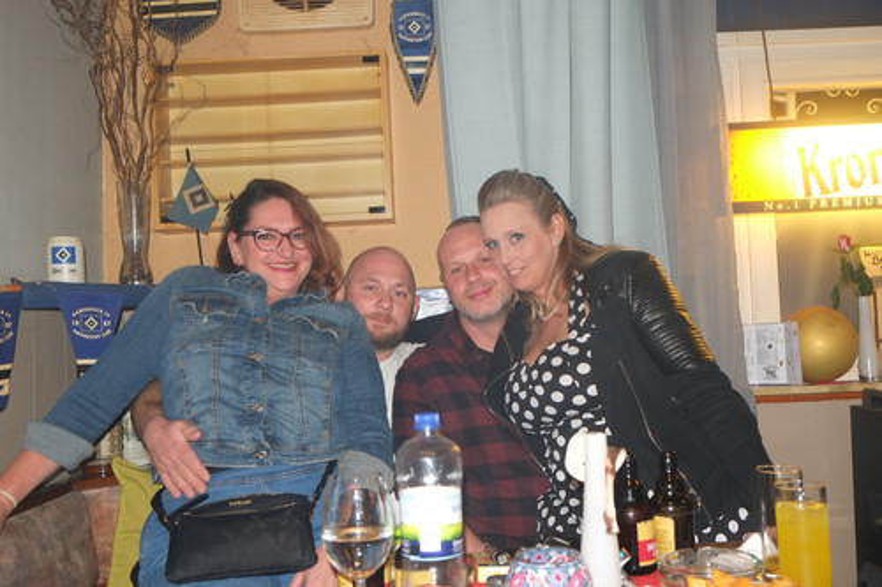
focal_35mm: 35
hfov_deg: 54.5
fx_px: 857
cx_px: 441
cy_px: 294
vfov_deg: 37.8
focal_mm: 23.3
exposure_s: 1/15
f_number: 4.5
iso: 800
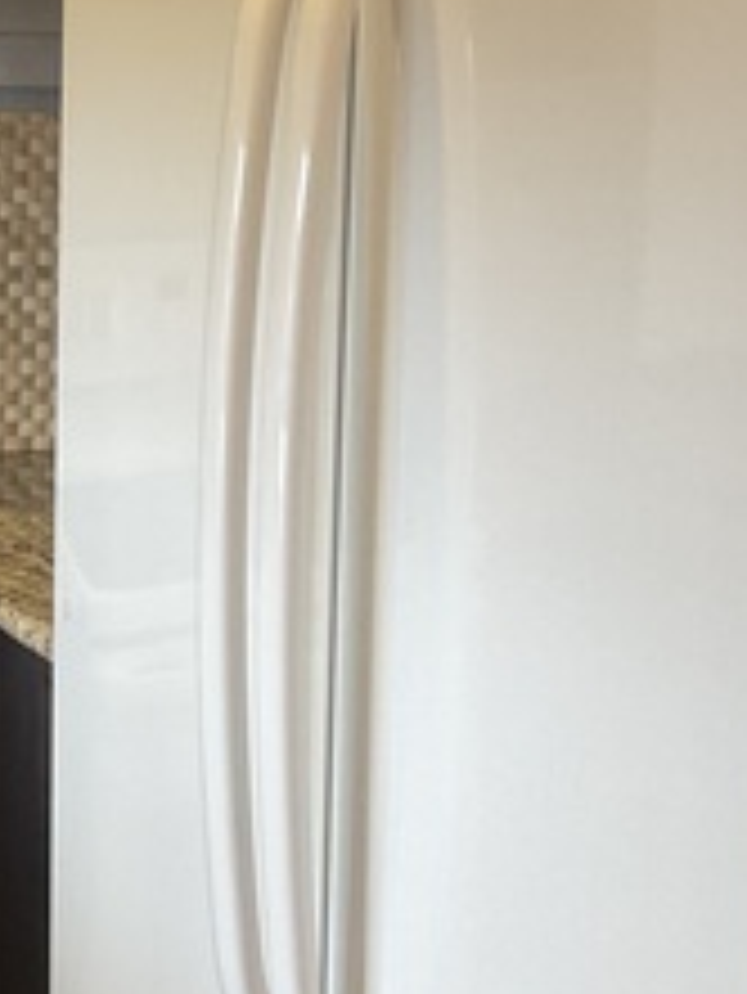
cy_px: 333
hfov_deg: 16.4
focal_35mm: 84
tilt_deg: -8.0
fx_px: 2415
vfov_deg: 23.2
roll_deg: +0.0
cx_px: -279
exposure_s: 1/60
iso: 64
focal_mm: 3
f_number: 1.8
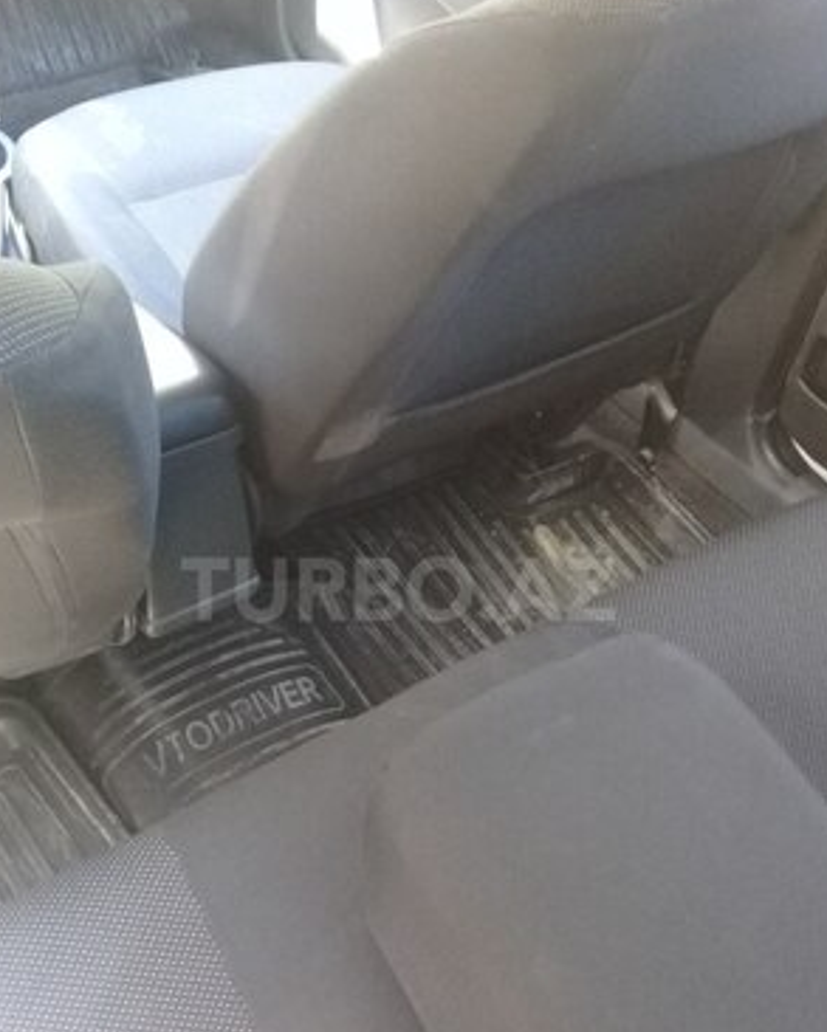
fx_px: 1254
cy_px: 589
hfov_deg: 36.5
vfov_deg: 44.7
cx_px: 398
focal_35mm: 41
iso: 200
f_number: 2.2
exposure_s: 1/17
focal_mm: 3.3
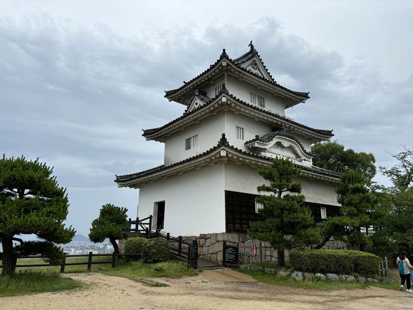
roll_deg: -0.7
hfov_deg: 67.3
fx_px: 310
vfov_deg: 53.1
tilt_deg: +15.8
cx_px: 206
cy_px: 155
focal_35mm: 26
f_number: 1.6
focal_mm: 5.96
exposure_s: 1/3937
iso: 50
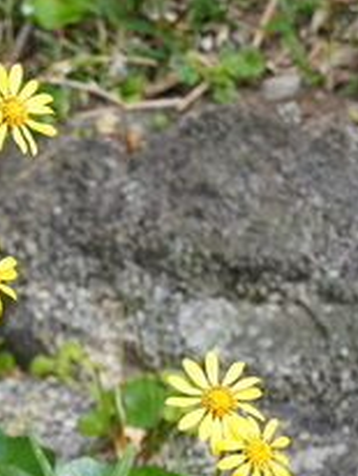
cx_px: -39
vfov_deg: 12.7
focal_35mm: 154
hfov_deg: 9.6
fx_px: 2119
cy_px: 464
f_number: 5.6
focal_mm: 55
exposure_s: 1/60
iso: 125
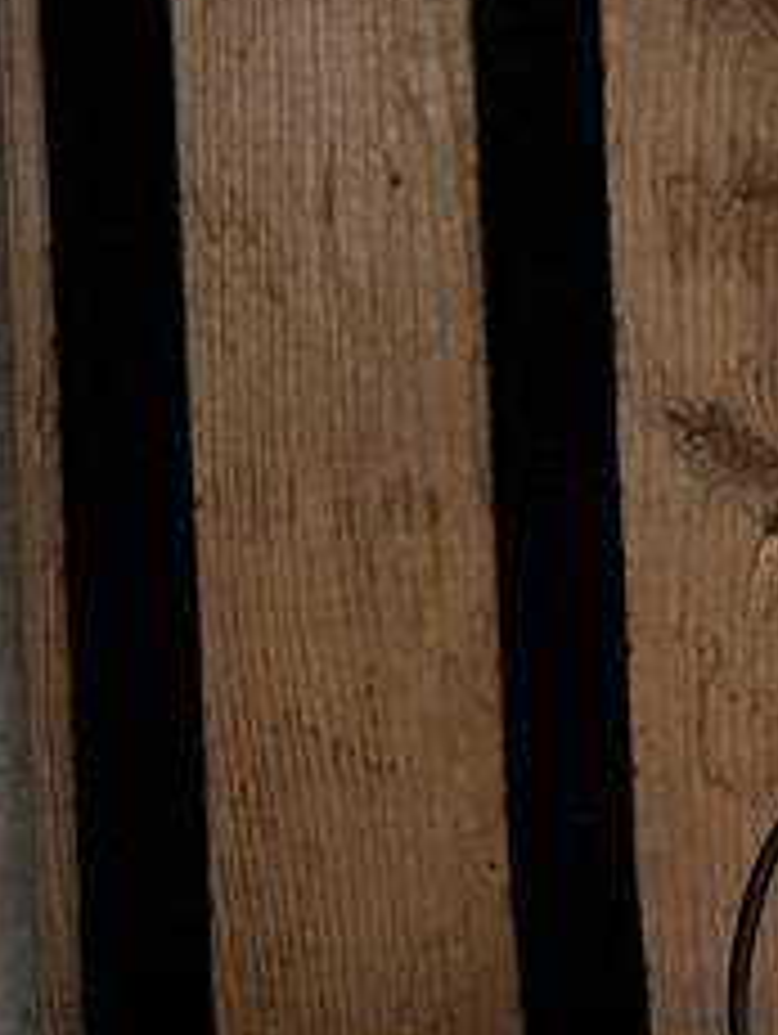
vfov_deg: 15.3
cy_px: 1188
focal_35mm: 125
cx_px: 791
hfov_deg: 11.7
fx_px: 3739
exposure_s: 1/30
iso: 1000
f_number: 1.78
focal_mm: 6.76
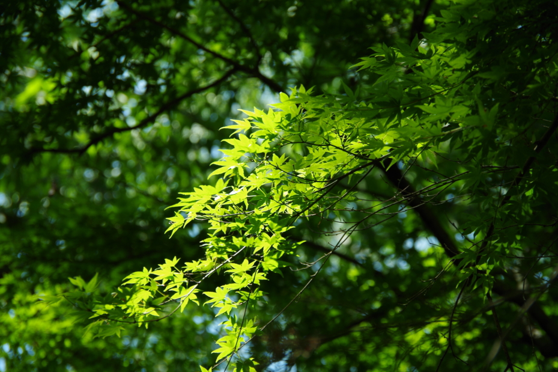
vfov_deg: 8.3
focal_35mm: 165
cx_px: 301
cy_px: 183
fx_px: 2557
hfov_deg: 12.5
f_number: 5.6
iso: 100
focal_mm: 100
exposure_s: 1/100
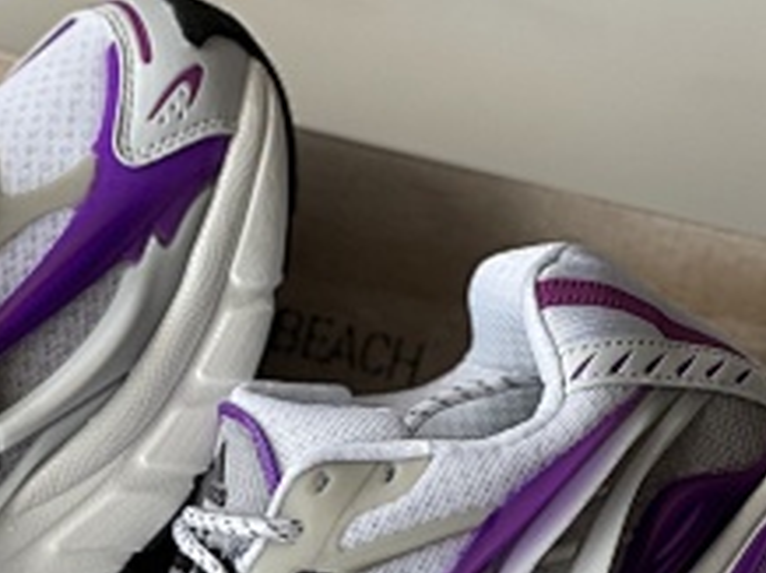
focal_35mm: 147
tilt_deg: -79.0
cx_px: 197
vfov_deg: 10.0
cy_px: 599
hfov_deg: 13.4
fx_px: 3249
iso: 64
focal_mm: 7.5
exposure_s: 1/121
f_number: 2.2
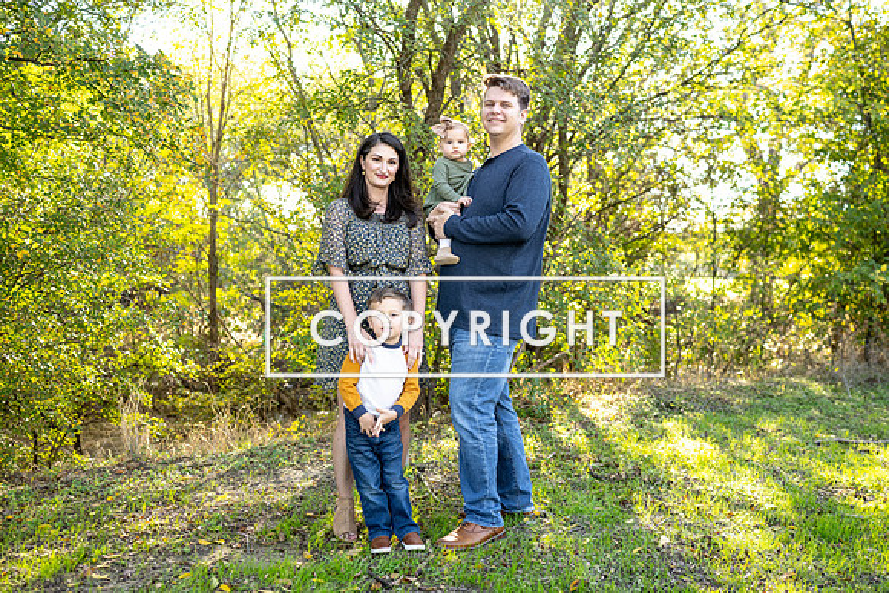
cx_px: 444
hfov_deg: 54.4
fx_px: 864
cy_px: 296
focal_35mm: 35
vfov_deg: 37.9
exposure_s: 1/160
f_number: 2.8
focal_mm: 35
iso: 160
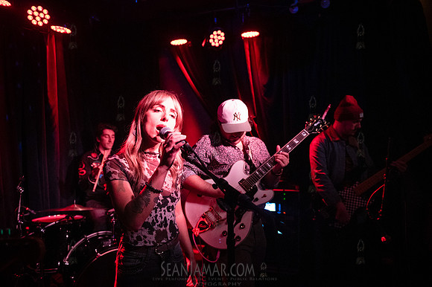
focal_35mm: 24
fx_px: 288
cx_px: 216
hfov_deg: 73.8
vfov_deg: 53.1
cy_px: 144
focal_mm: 24
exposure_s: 1/320
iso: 12800
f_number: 3.2
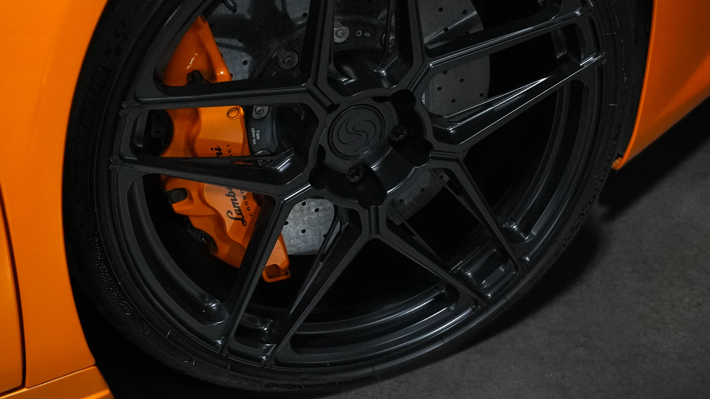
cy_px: 161
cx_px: 347
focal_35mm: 63
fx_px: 1186
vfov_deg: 19.1
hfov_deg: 33.3
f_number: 5
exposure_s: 1/160
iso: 12800
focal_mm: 45
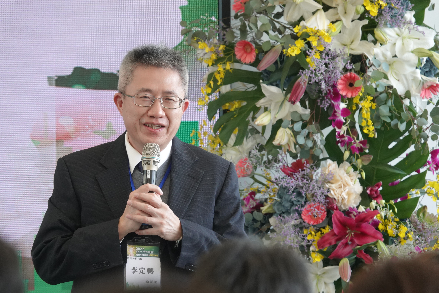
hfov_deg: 6.0
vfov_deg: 4.0
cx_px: 220
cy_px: 146
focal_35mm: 341
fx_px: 4158
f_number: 4
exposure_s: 1/125
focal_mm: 124.94
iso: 800
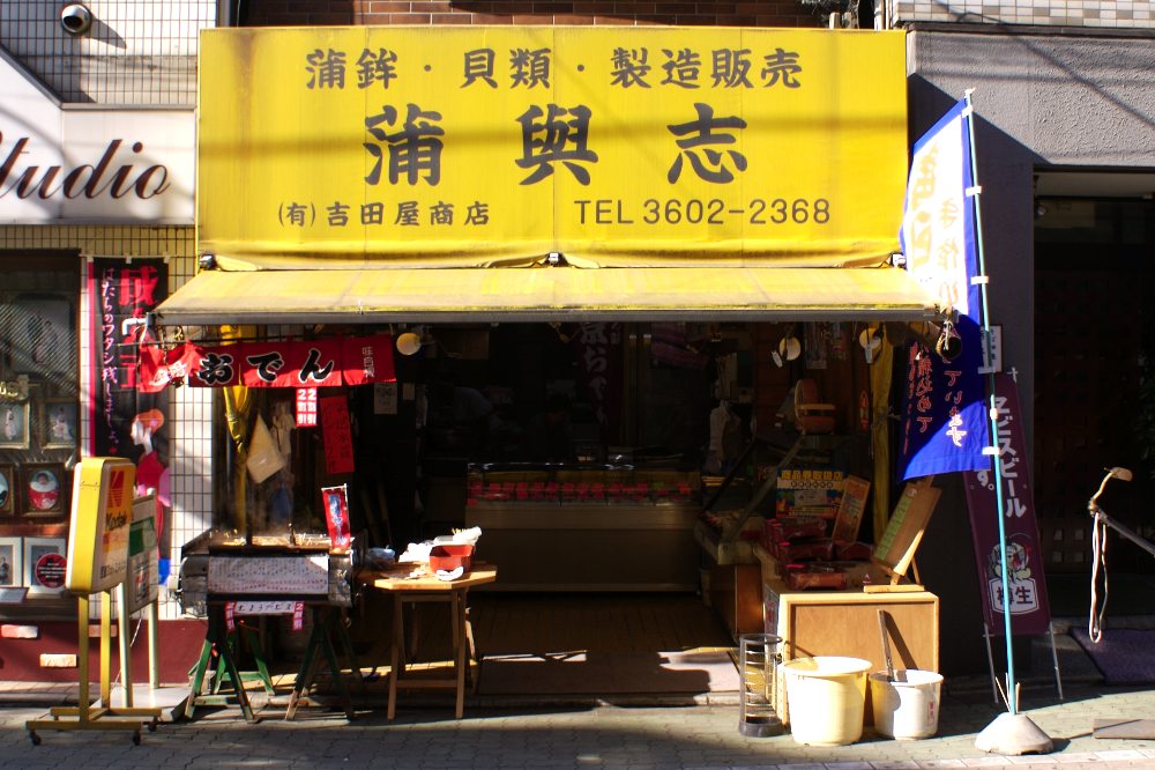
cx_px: 578
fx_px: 962
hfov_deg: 61.9
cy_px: 385
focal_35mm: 30
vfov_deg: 43.6
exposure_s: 1/60
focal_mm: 20
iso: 100
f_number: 9
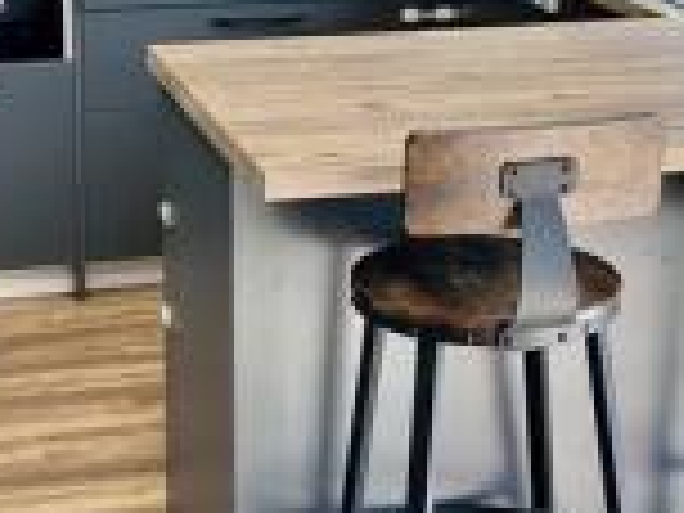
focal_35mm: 92
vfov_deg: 15.8
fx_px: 1818
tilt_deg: -10.2
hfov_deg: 21.3
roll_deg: +0.5
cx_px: 317
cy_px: 16
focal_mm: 6.86
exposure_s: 1/134
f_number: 1.78
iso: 64
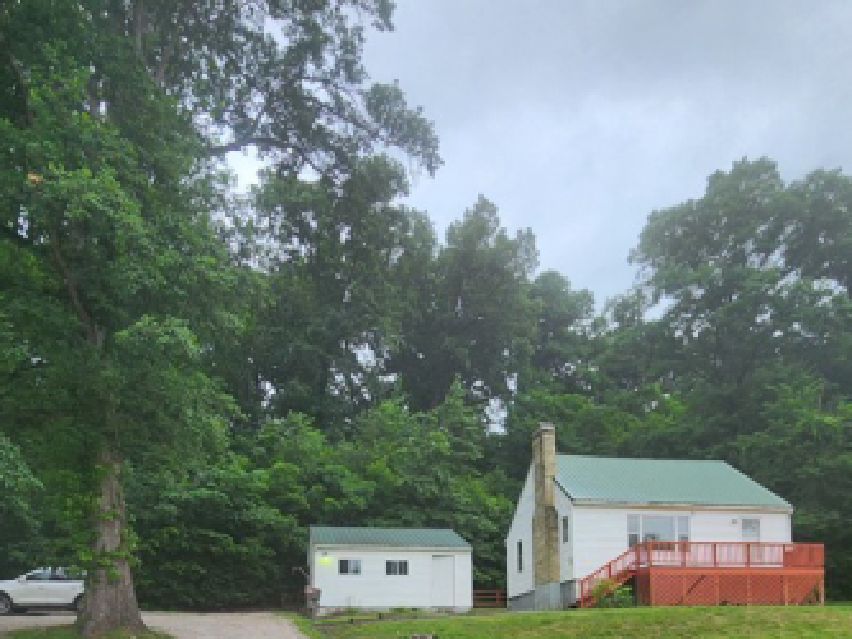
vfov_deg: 46.3
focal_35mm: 26
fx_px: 640
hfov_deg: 67.2
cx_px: 390
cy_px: 608
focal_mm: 2.2
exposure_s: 1/1145
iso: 50
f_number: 2.2
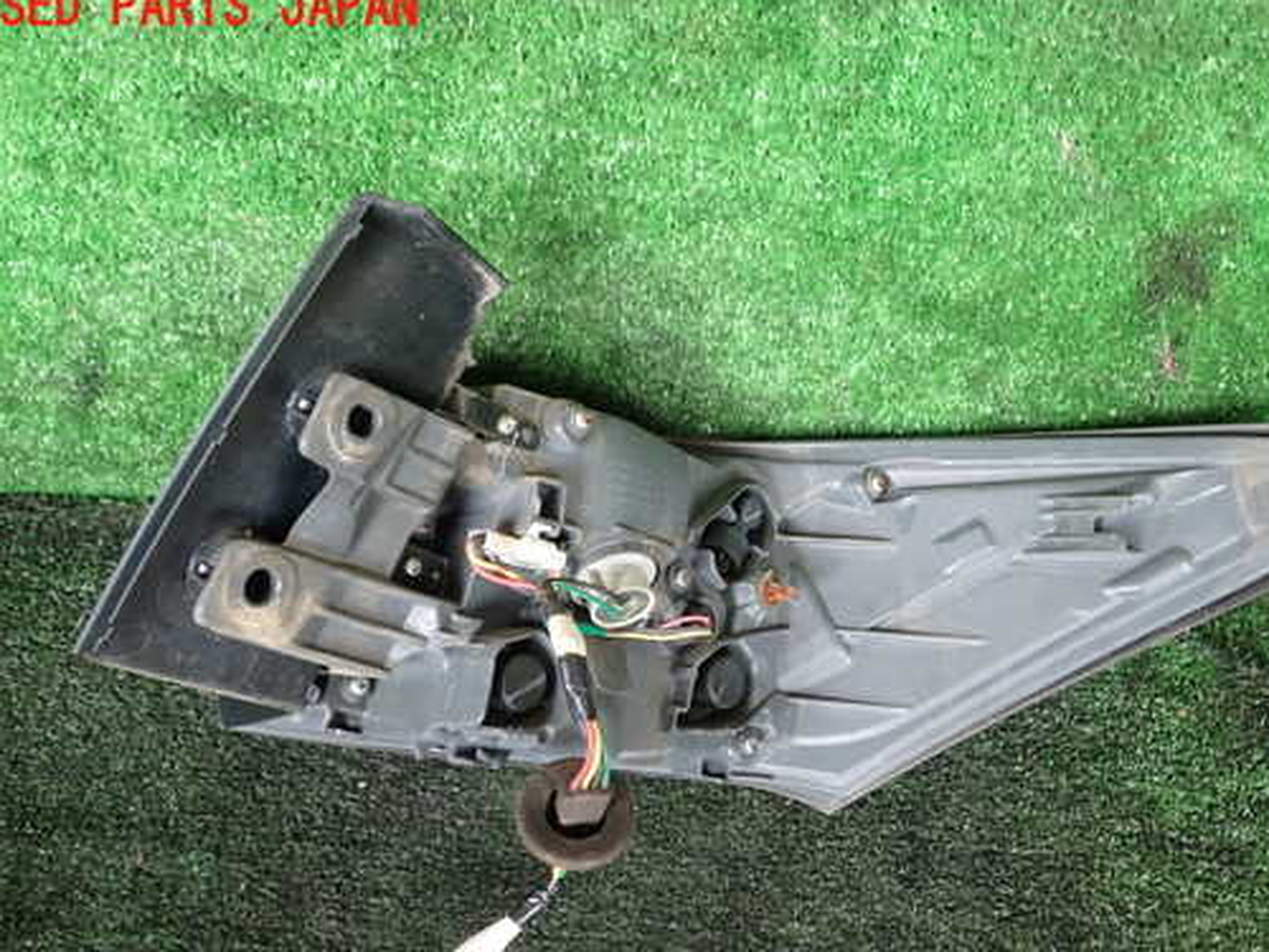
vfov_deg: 39.6
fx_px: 1320
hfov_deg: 51.2
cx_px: 718
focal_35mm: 36
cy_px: 548
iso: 200
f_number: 2.3
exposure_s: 1/60
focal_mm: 5.4
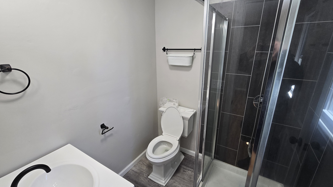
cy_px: 94
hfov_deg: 103.0
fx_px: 132
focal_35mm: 15
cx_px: 171
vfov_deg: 70.5
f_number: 2.2
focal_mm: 2.2
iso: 100
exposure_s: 1/60
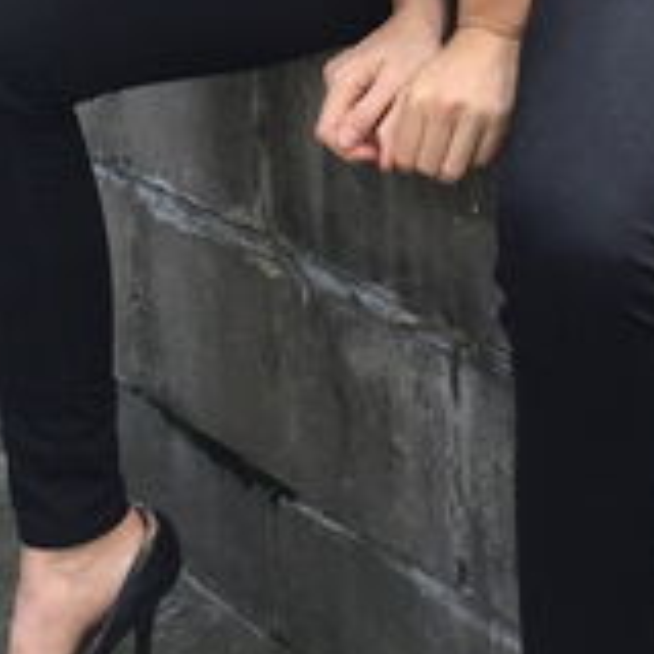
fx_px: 2159
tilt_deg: -11.5
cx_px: 311
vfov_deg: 16.4
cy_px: -164
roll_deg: +0.4
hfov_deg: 17.2
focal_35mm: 101
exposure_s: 1/252
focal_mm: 4.15
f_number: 2.2
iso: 32
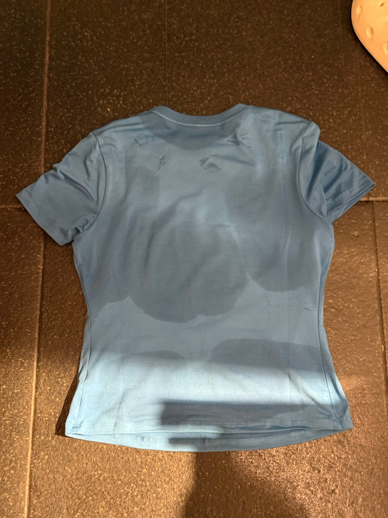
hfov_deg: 30.3
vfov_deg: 39.7
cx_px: 194
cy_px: 259
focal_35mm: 48
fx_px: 717
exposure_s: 1/25
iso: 500
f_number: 1.78
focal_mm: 6.76
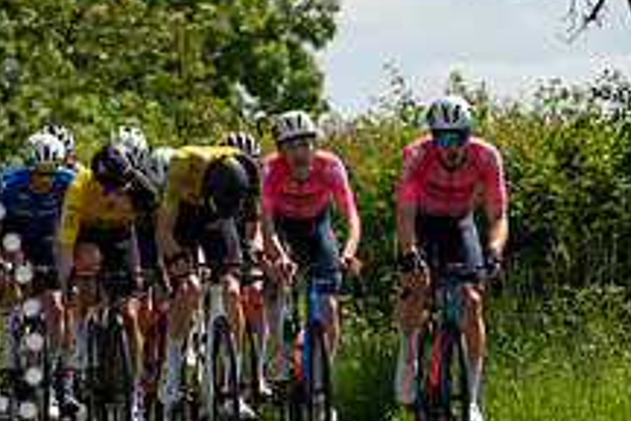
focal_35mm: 419
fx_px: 7344
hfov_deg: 4.9
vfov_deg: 3.3
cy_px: 197
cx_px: 222
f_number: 5
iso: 100
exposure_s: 1/1000
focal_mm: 156
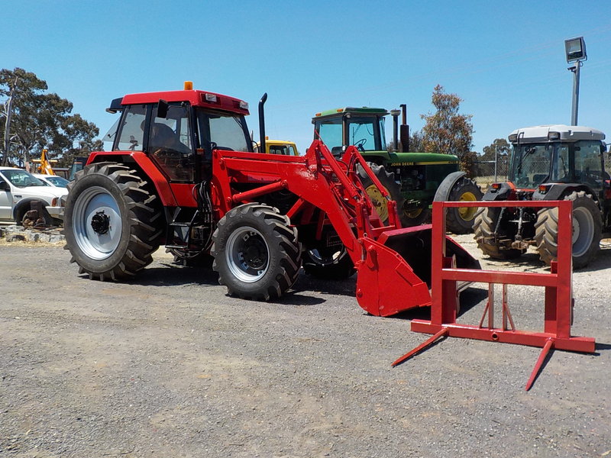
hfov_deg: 60.0
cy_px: 229
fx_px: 530
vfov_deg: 46.8
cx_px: 306
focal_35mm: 30
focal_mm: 4.1
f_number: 3.3
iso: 125
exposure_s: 1/1250
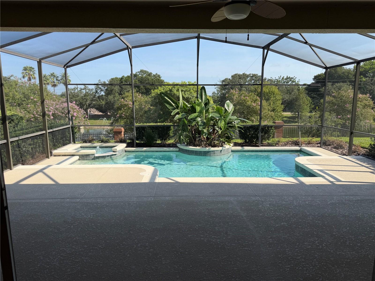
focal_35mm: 24
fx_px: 260
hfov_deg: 71.6
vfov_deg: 56.8
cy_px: 140
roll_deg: +0.2
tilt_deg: -9.4
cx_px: 188
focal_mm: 6.76
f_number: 1.78
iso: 80
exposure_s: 1/2370
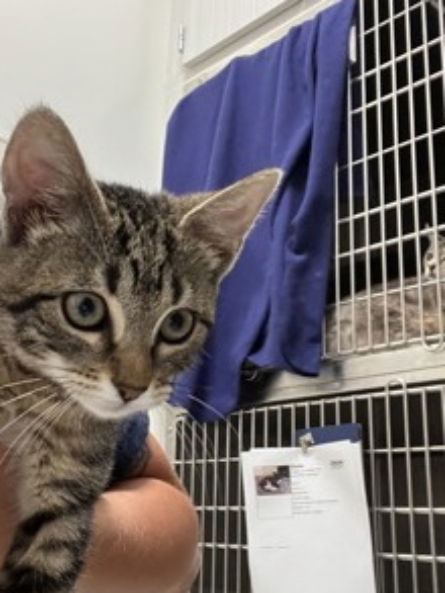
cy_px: 312
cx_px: 137
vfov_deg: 43.8
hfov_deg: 33.2
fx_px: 737
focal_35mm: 43
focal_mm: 2.71
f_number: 2.2
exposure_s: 1/60
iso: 320
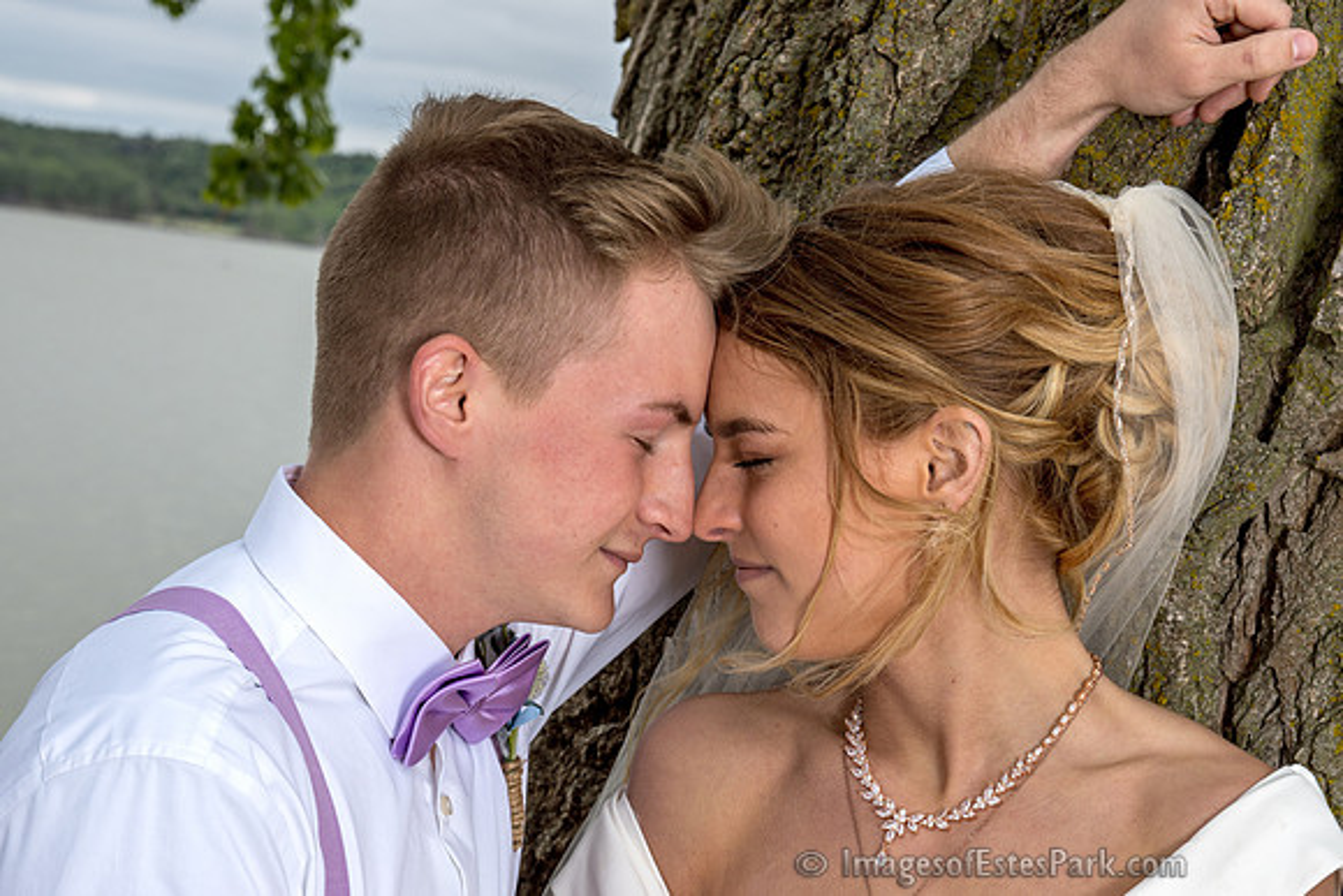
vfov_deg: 24.6
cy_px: 448
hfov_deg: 36.2
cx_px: 672
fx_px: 2052
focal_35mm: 55
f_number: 8
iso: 100
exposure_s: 1/200
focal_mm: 55
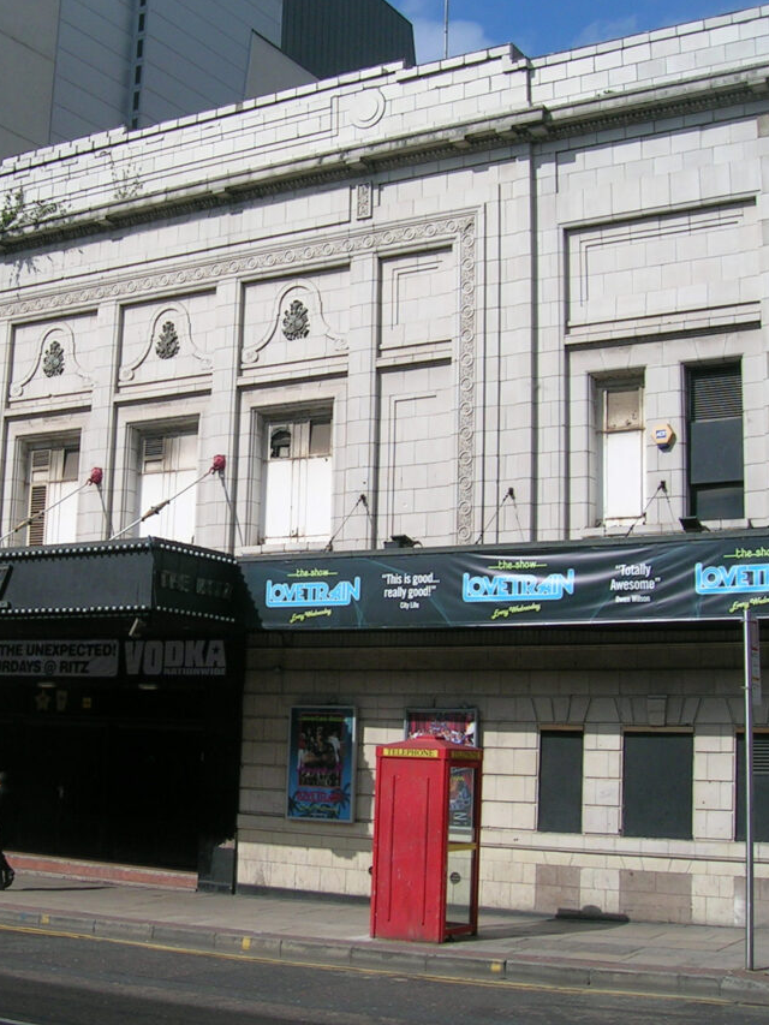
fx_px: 1421
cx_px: 226
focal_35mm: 48
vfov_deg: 39.7
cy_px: 505
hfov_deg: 29.9
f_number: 4.8
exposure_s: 1/663
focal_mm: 5.4
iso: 50
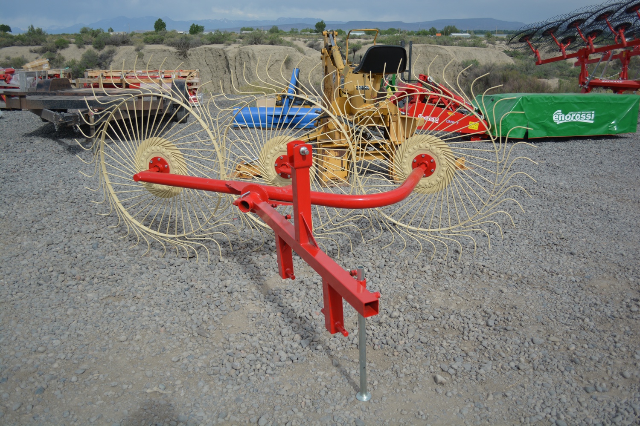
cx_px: 320
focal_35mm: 30
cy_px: 213
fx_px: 533
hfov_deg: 61.9
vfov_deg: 43.6
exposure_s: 1/1000
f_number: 3.8
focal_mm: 20
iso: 100
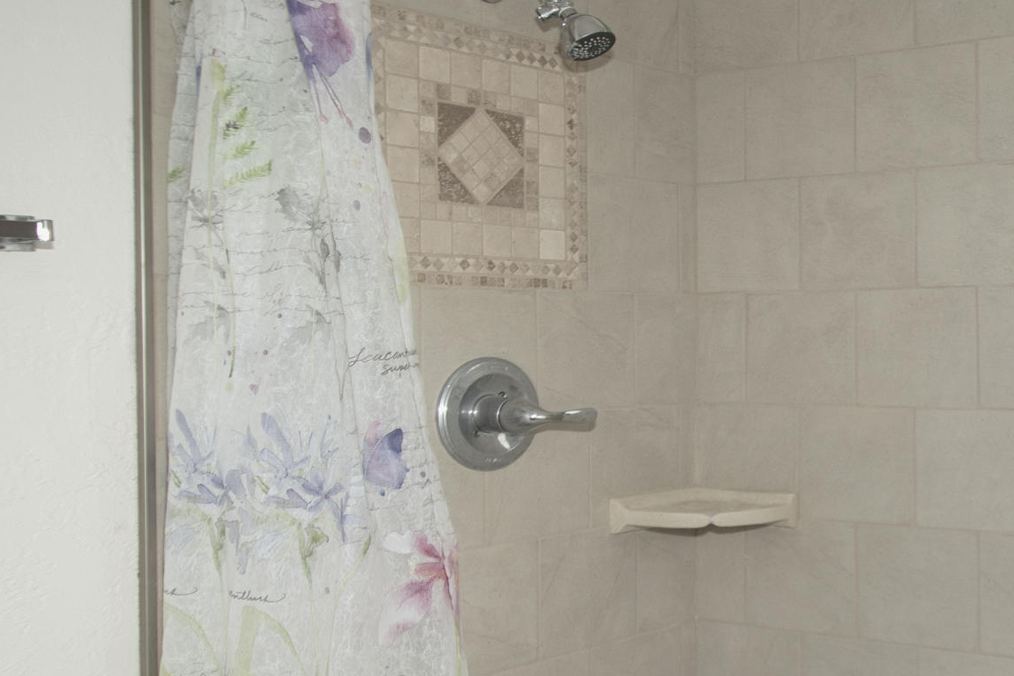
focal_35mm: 39
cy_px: 781
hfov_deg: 43.8
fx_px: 1098
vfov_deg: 29.9
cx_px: 969
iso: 100
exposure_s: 1/250
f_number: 5.6
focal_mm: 10
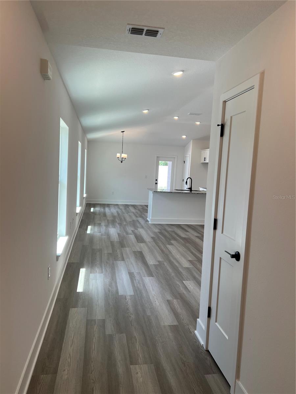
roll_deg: -3.9
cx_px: 148
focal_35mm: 26
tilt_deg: -4.5
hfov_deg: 53.1
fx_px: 296
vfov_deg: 67.3
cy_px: 197
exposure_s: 1/211
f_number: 1.5
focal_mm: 5.7
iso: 40
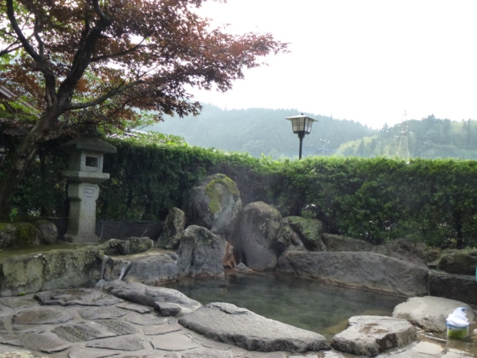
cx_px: 238
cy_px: 179
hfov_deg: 58.4
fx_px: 427
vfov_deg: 45.4
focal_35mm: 31
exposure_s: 1/125
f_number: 3.5
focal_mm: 5.4
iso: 400
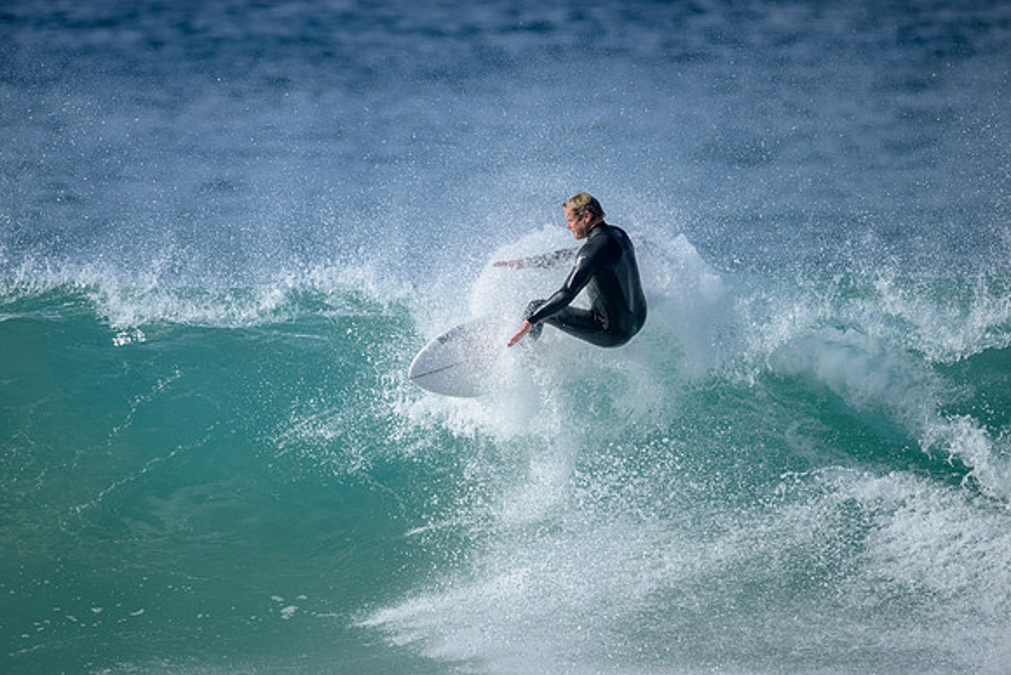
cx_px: 506
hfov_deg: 2.6
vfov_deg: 1.7
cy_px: 338
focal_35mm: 800
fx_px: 22471
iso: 400
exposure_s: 1/2500
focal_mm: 800
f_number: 6.3
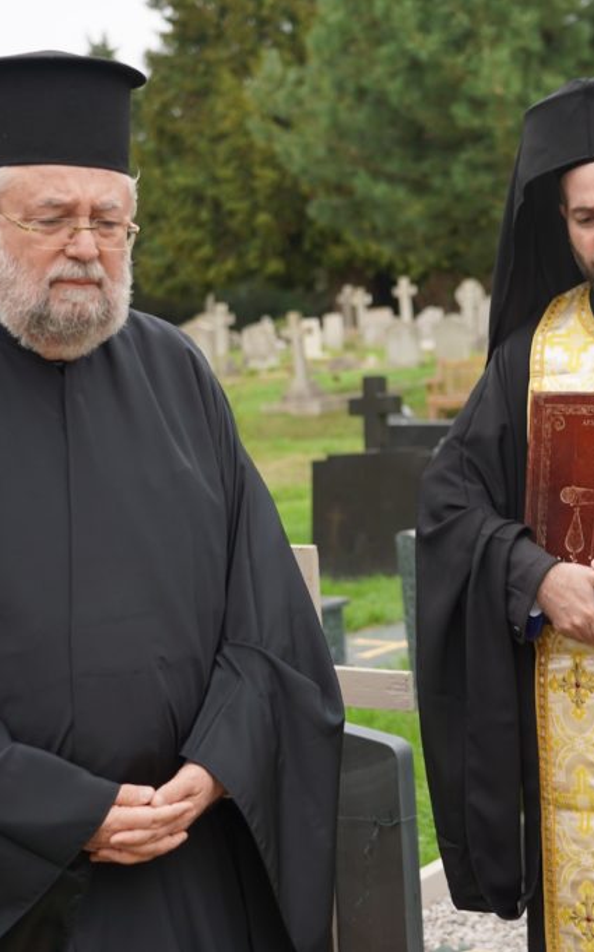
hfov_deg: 18.7
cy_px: 476
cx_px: 447
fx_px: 1789
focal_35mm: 69
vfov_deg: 29.8
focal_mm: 45
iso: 125
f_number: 4
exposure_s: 1/160
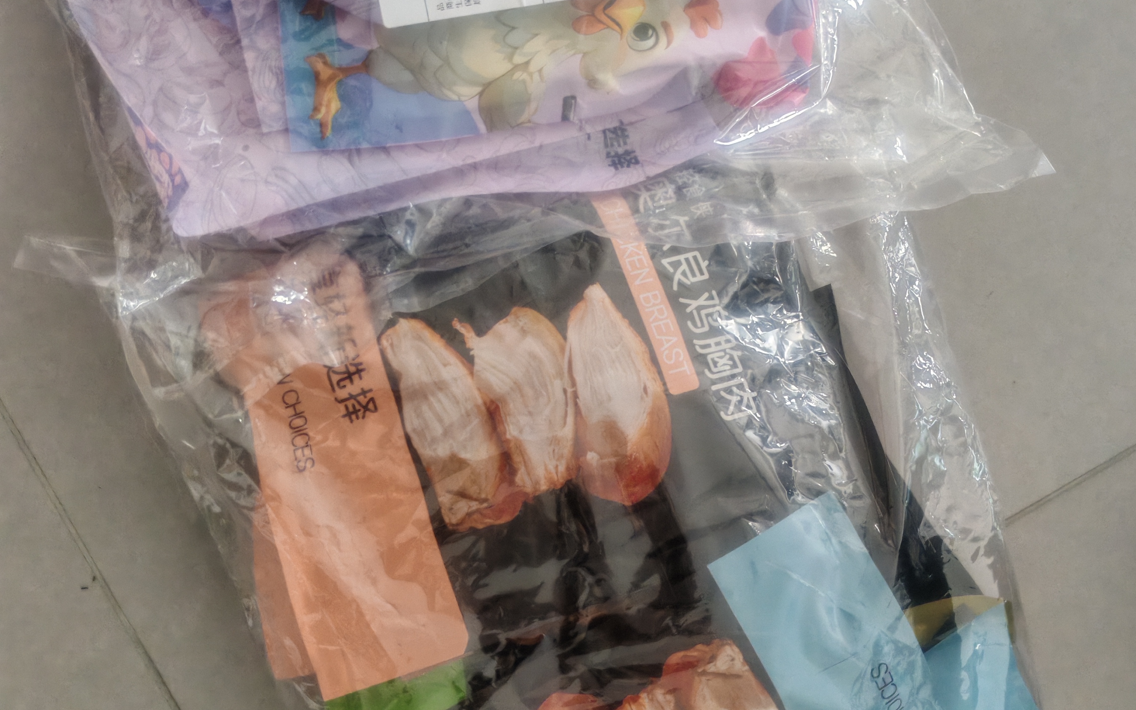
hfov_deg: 50.4
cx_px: 578
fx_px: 1207
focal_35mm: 39
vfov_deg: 32.8
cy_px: 359
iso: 800
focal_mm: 5.52
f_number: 1.95
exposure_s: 1/100
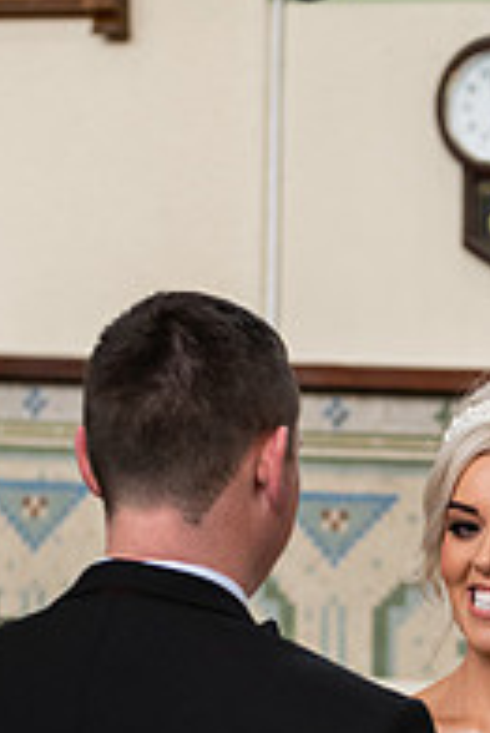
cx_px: 640
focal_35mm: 207
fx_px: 4218
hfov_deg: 6.6
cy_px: 671
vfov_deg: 9.9
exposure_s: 1/320
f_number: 3.5
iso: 1000
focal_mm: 70
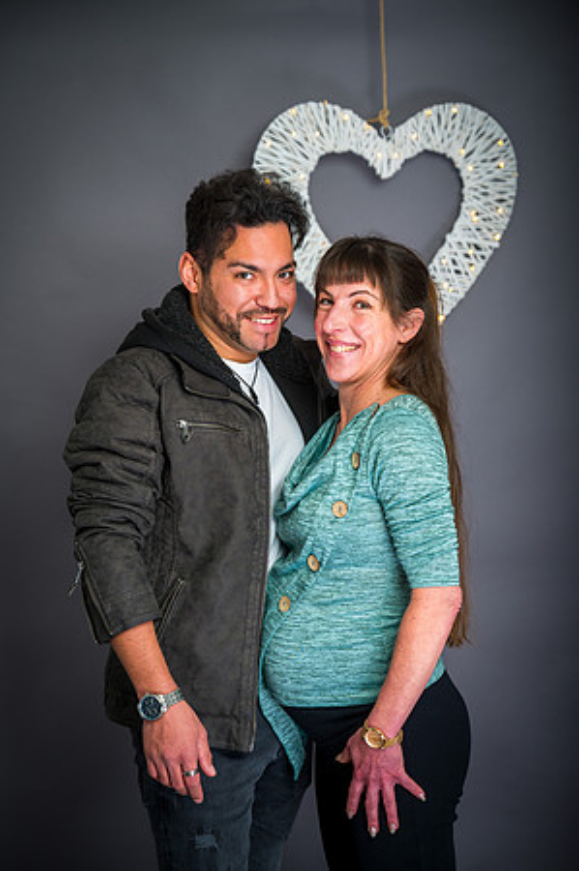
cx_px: 290
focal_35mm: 70
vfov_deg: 28.9
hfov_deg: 19.4
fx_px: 1693
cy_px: 436
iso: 200
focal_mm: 70
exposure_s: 1/200
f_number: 3.5
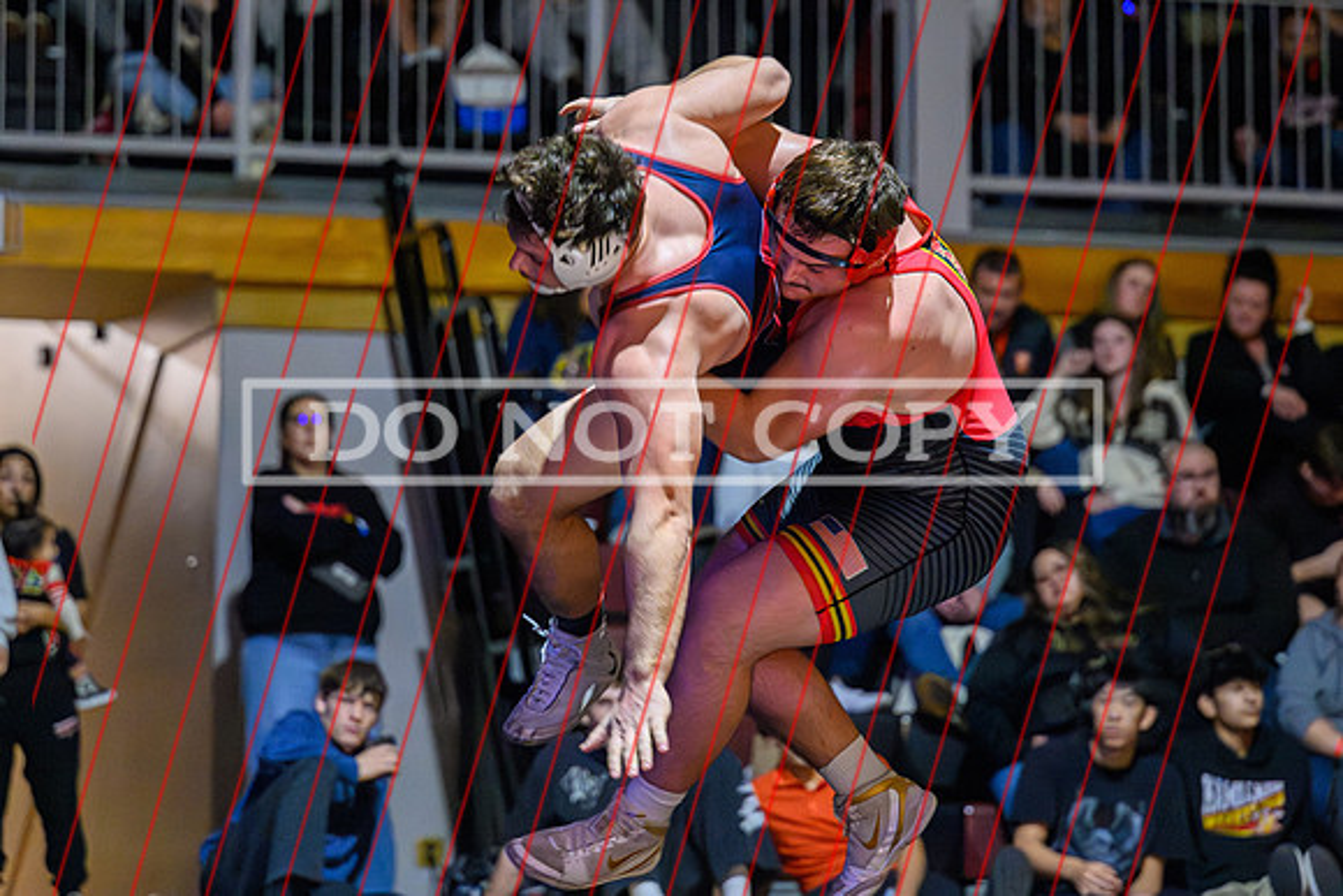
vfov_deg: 9.2
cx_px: 600
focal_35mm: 149
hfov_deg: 13.8
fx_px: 5545
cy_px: 291
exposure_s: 1/500
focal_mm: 110
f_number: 2.8
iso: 12800
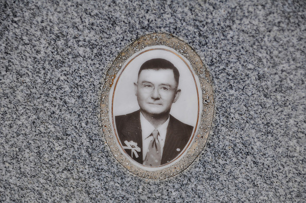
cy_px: 102
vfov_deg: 7.6
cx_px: 153
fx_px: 1528
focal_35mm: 180
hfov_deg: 11.4
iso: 280
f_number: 5.6
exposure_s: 1/500
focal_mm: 120
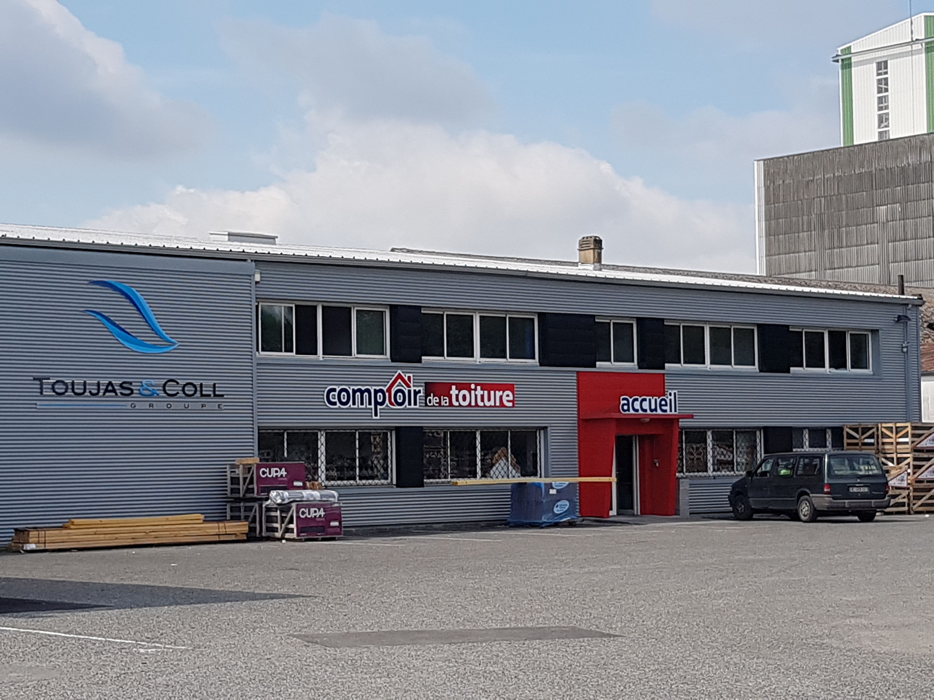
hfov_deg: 67.3
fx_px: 702
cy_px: 350
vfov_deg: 53.1
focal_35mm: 26
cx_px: 467
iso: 50
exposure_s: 1/2160
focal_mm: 4.2
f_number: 1.7
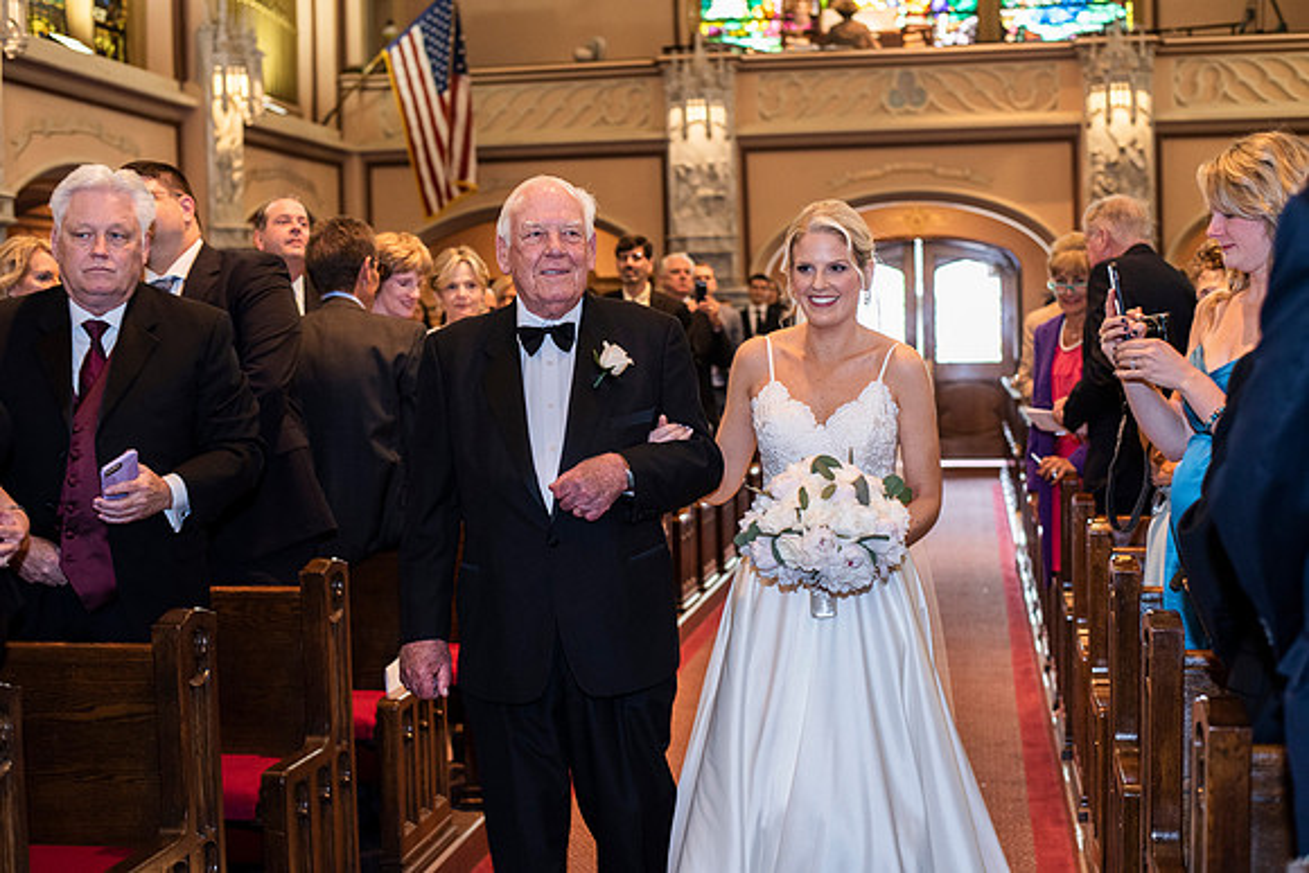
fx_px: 1818
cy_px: 436
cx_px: 654
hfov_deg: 39.6
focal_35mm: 50
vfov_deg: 27.0
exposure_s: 1/80
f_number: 3.2
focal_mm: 50
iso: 1600
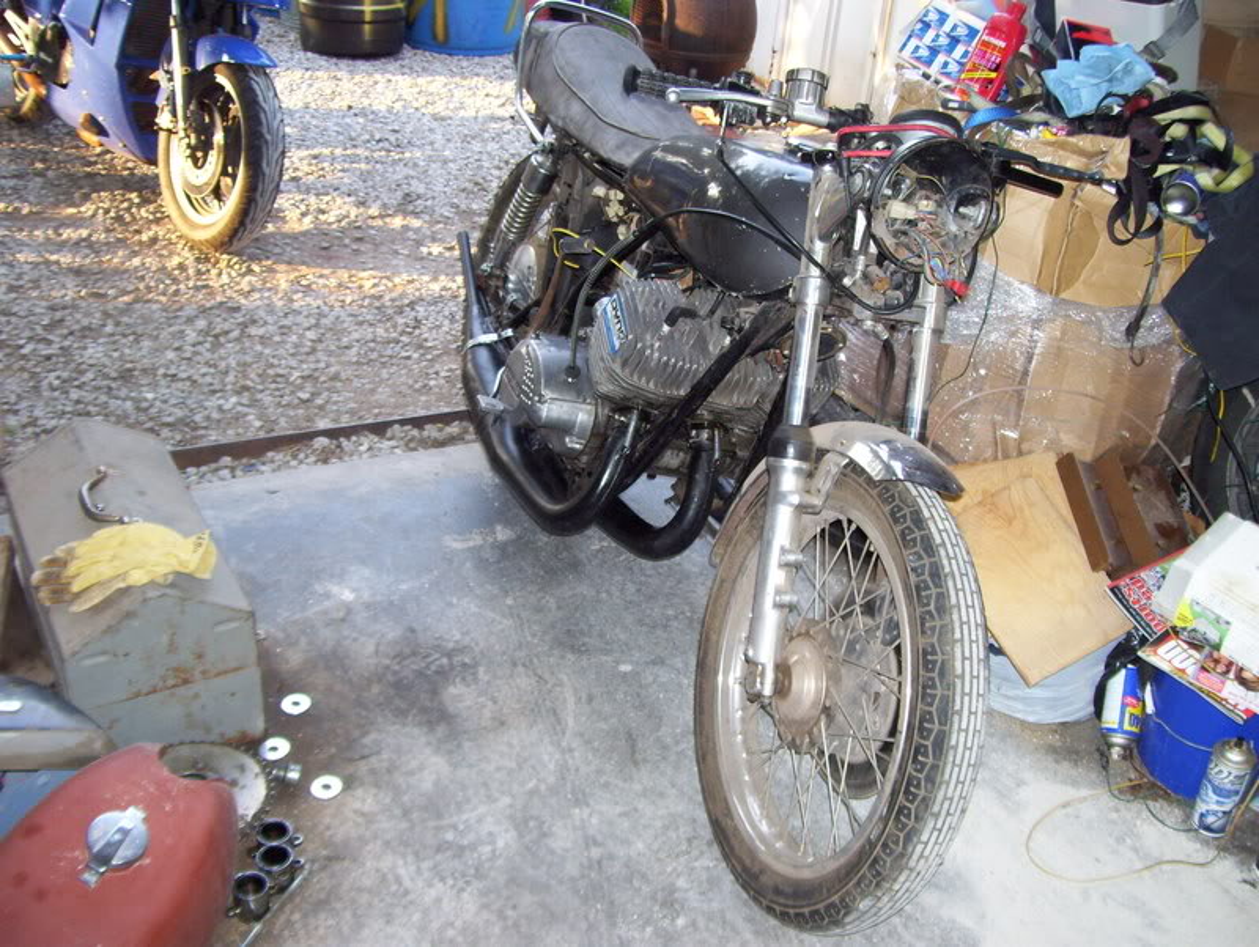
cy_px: 474
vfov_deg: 39.7
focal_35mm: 36
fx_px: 1311
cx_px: 630
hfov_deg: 51.3
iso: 160
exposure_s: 1/60
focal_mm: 6
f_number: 2.7
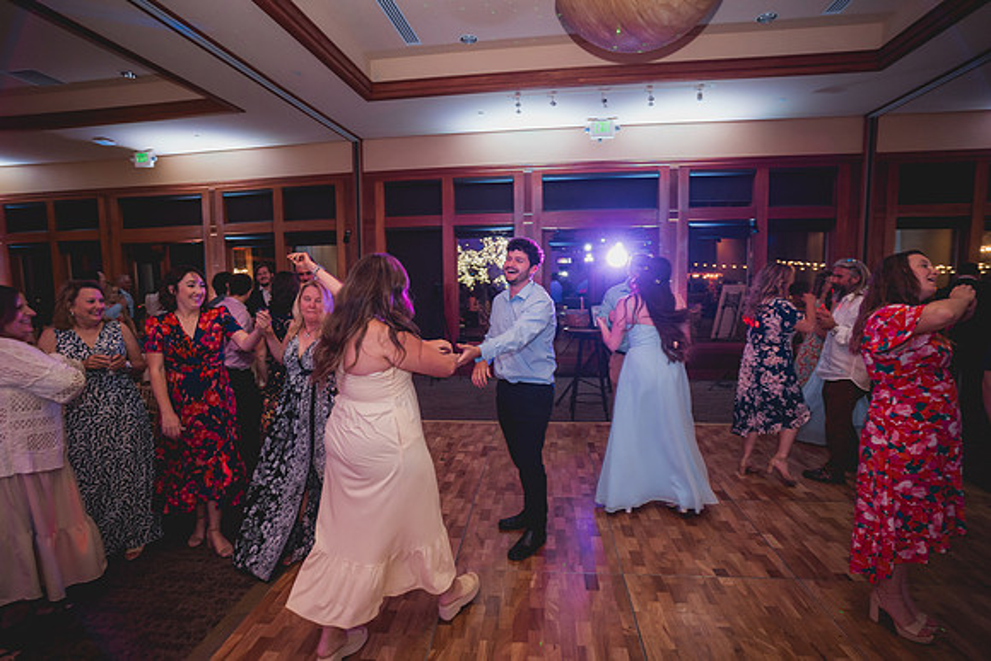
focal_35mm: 17
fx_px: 468
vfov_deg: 70.5
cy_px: 330
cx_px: 496
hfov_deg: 93.3
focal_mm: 17
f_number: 2.8
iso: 2500
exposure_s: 1/50
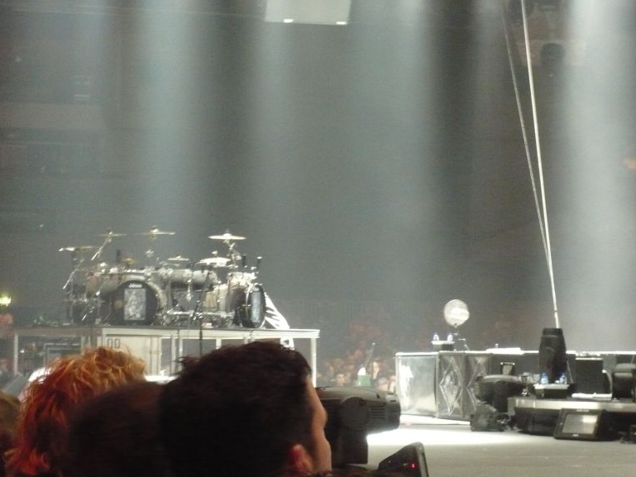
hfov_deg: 18.9
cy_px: 243
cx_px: 313
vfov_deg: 14.2
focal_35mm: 104
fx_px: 1911
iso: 800
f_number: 5.6
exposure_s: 1/5
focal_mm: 16.4
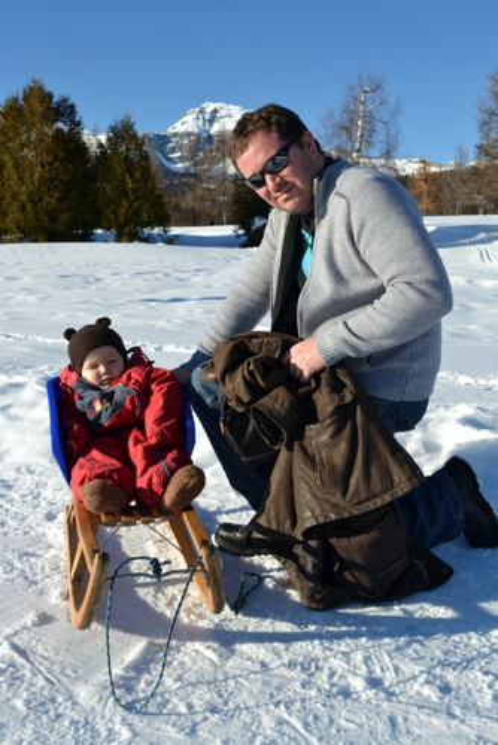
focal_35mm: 39
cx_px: 249
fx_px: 808
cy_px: 372
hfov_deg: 34.3
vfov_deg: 49.5
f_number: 8
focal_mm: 26
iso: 100
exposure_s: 1/250
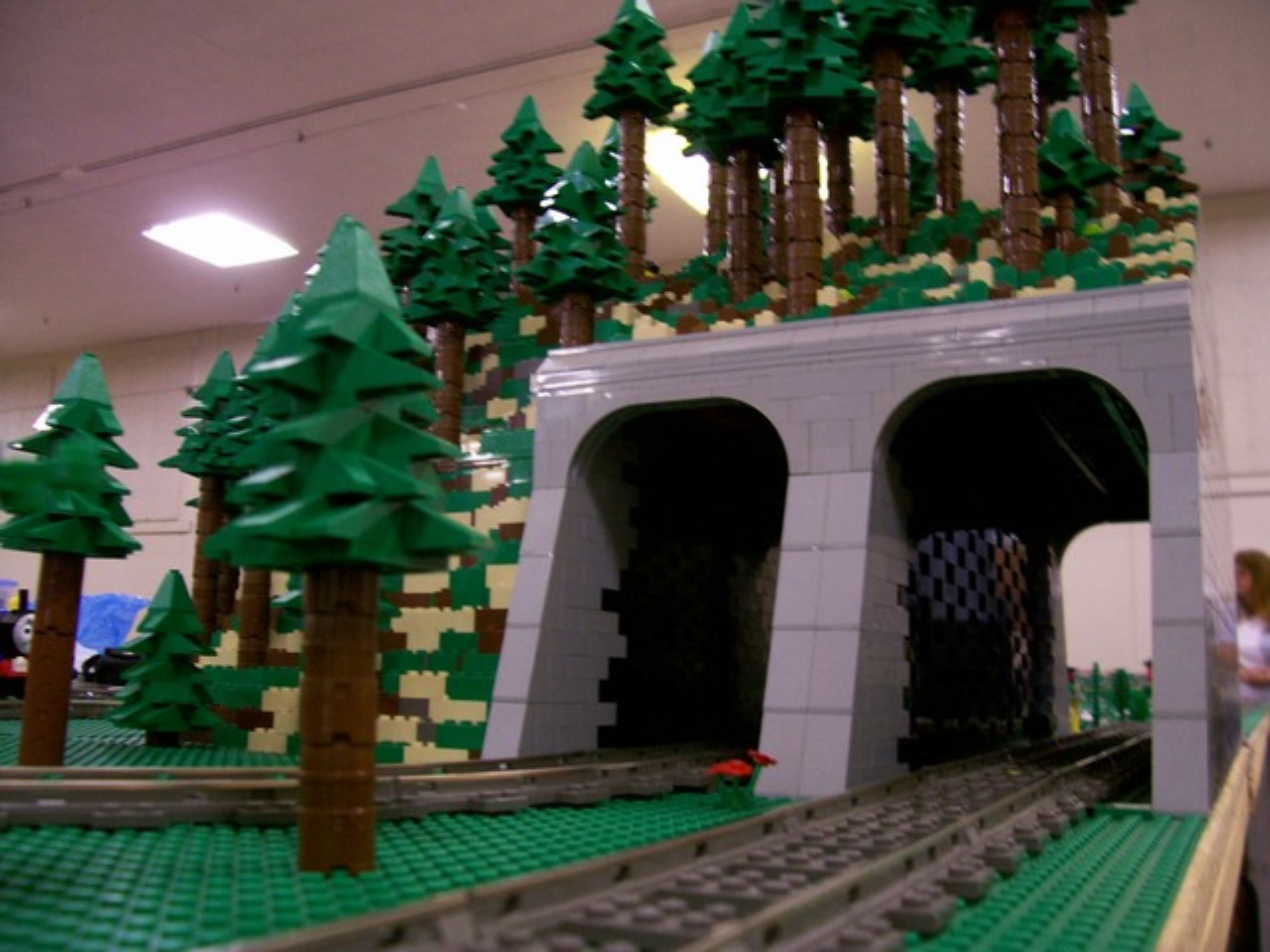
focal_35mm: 34
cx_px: 635
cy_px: 476
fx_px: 1247
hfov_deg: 54.0
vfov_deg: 41.8
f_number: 2.7
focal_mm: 5.6
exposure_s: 1/8
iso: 160
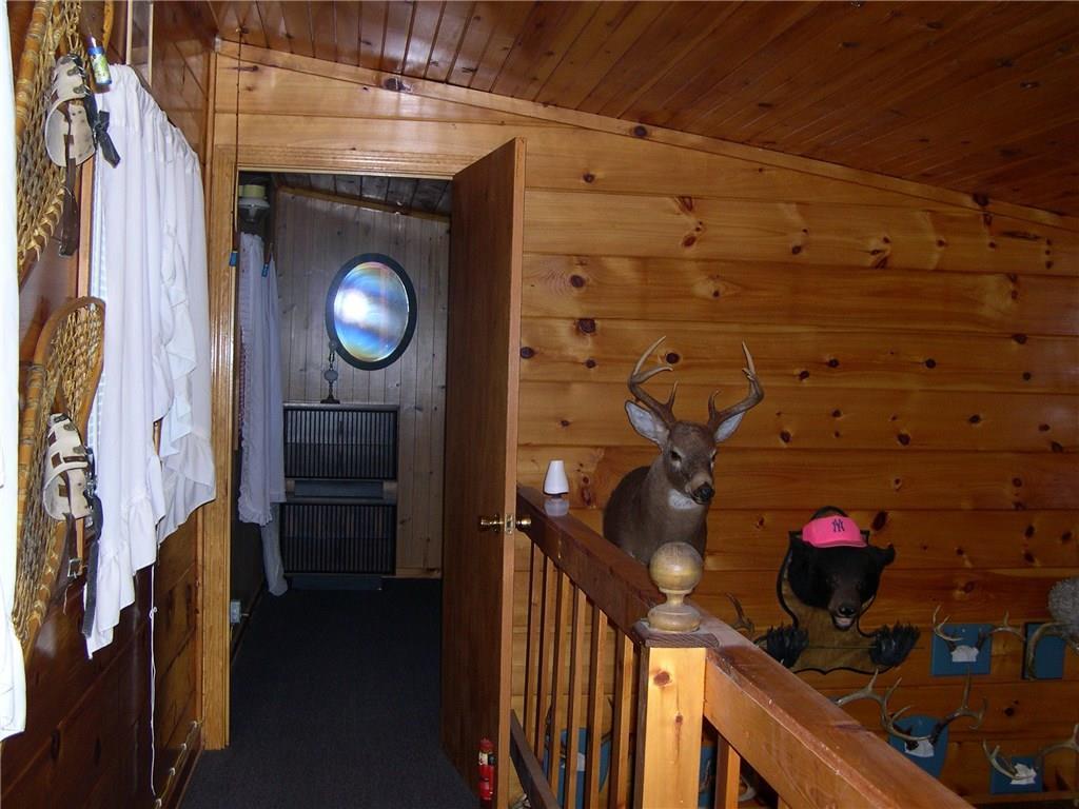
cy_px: 404
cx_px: 540
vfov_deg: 37.7
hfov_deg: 49.0
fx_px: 1184
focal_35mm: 38
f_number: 2.8
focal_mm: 8
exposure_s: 1/60
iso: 199
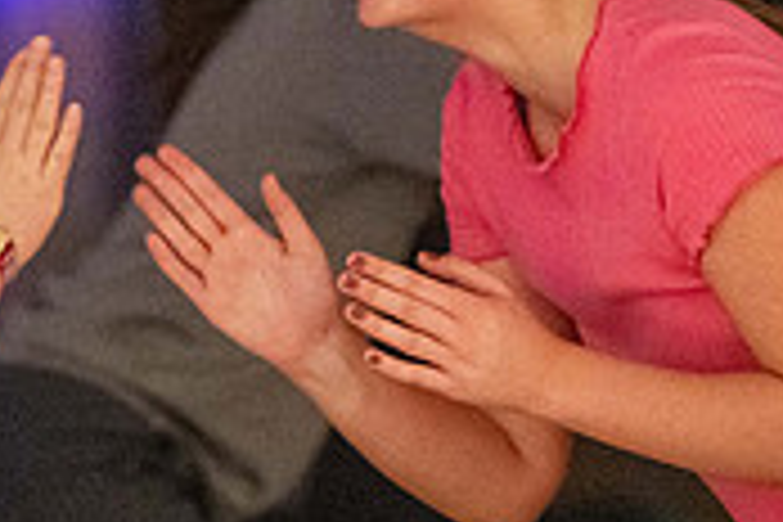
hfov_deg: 3.9
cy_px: 112
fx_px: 11418
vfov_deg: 2.6
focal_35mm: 525
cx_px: 221
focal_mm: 145
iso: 16000
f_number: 2.8
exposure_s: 1/320
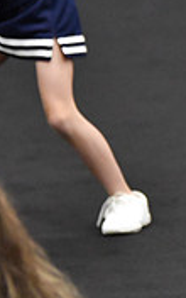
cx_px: 484
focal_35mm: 680
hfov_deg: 1.9
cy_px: -21
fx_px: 5515
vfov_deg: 3.1
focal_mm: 135
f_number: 2.8
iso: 5000
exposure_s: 1/800
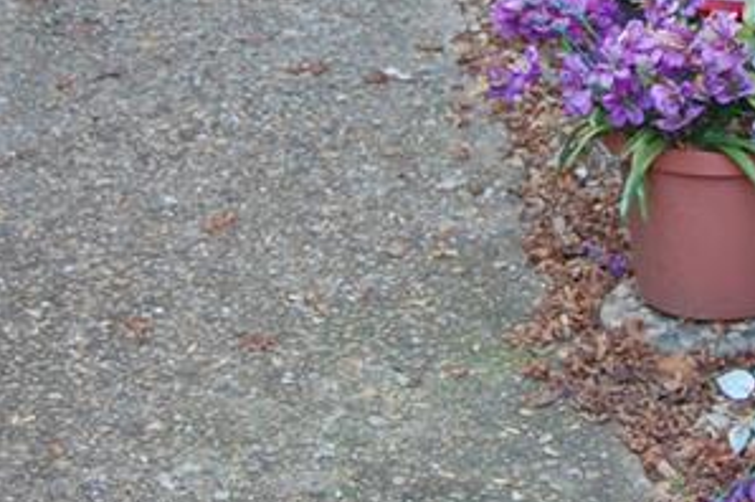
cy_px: -38
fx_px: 2807
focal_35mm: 134
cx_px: 725
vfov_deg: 10.1
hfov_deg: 15.1
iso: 400
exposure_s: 1/80
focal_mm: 26
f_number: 4.5
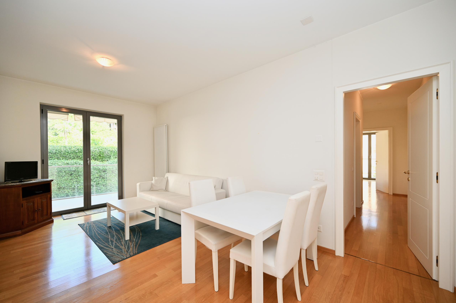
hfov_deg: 104.3
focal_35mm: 14
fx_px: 177
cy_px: 152
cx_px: 228
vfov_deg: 81.1
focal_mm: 14
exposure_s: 1/60
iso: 200
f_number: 4
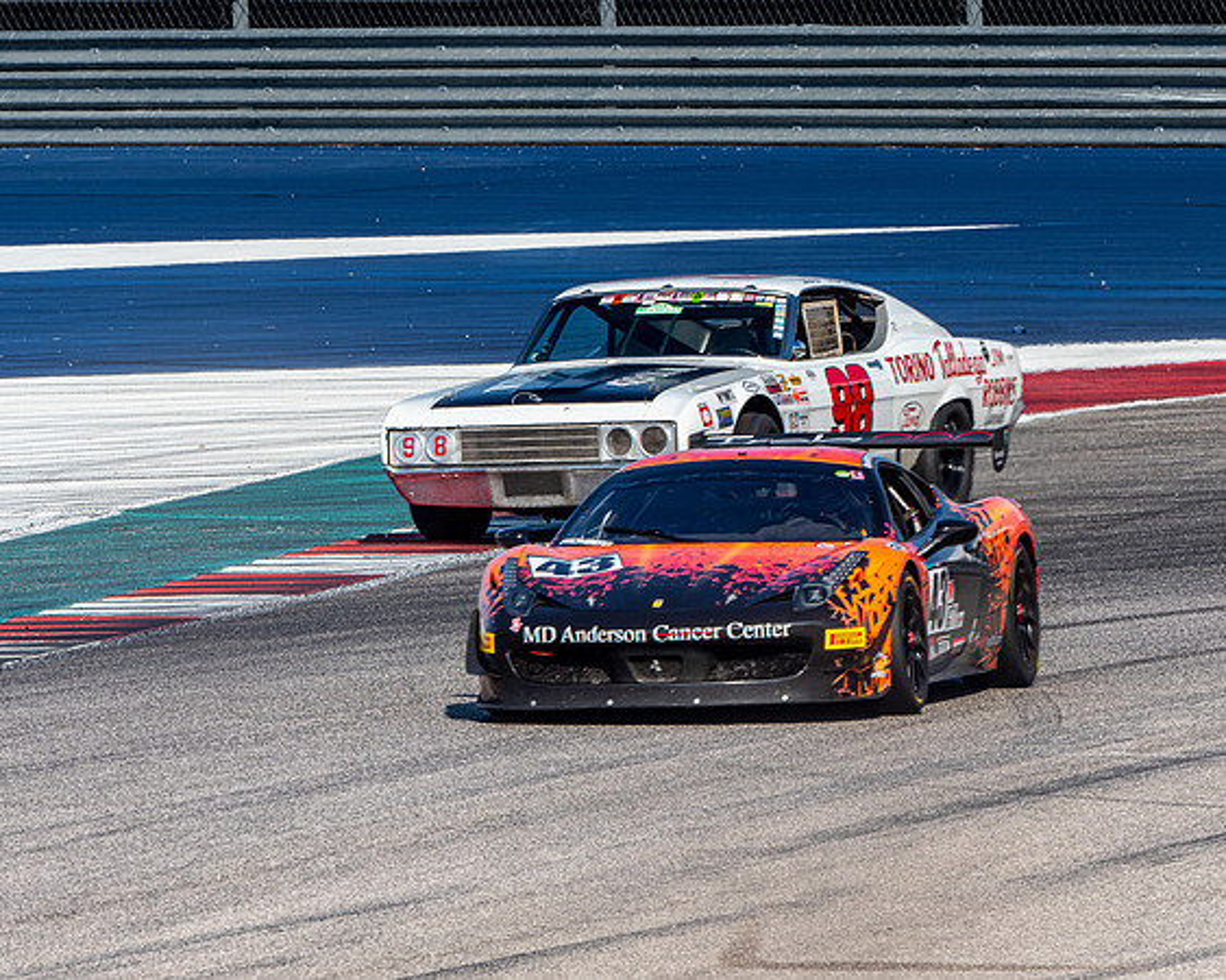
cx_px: 738
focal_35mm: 706
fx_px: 25624
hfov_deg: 2.7
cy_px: 553
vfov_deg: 2.2
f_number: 11
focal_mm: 300
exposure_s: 1/320
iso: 200
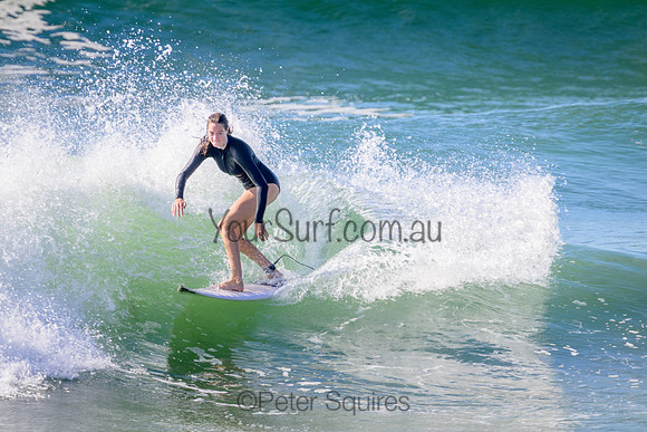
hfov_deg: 2.6
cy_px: 216
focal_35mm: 800
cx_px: 324
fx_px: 14380
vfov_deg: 1.7
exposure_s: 1/400
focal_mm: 800
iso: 250
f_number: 11
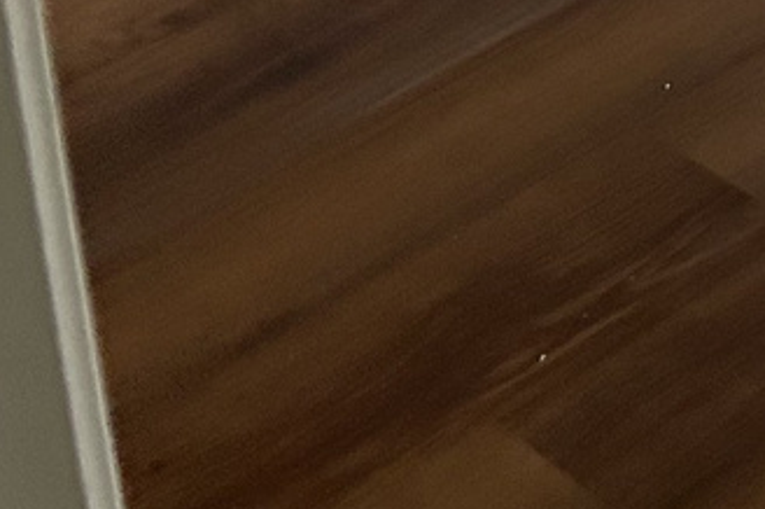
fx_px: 3588
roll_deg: -1.4
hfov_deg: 10.0
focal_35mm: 169
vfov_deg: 6.9
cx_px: 2090
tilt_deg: -15.7
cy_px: -1251
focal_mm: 5.7
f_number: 1.5
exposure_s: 1/121
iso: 100
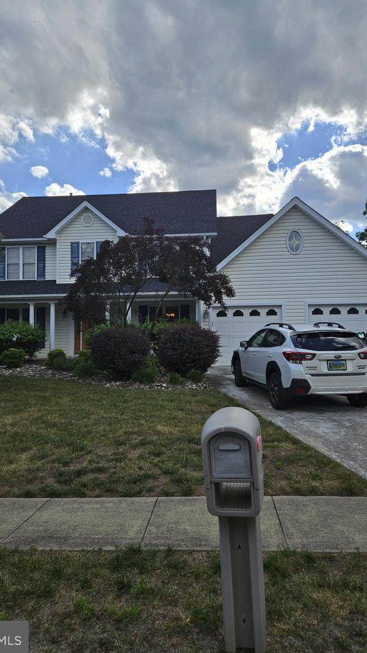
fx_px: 450
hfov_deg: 44.3
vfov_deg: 71.9
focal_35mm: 26
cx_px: 173
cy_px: 318
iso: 25
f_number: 1.8
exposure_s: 1/1849
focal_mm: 5.4
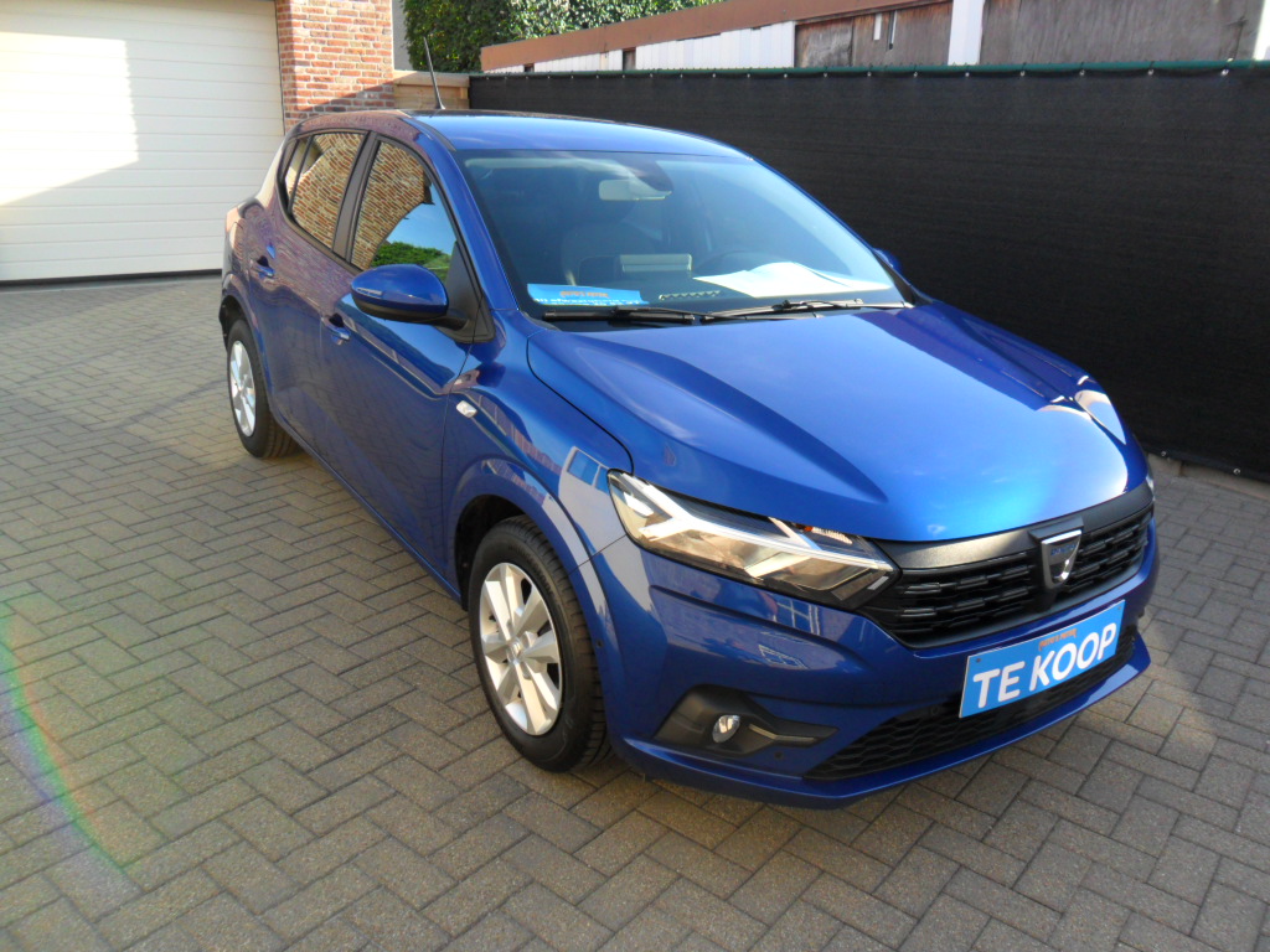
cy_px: 476
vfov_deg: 51.4
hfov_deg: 65.3
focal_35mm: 27
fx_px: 991
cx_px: 635
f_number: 3.5
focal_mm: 4.9
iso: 100
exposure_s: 1/250
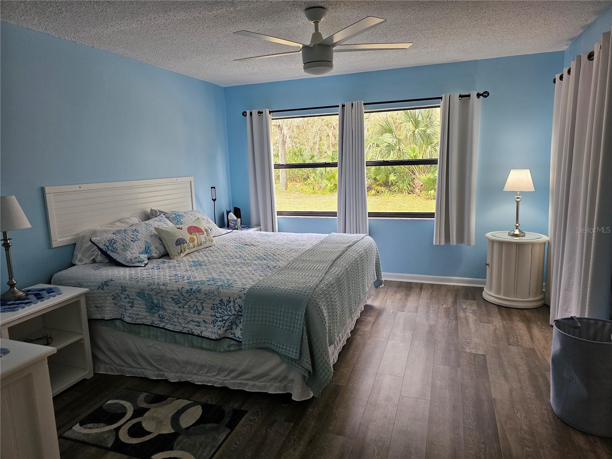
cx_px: 306
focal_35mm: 23
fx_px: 407
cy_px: 230
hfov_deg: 73.9
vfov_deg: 58.9
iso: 100
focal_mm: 6.3
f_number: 1.7
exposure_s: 1/120
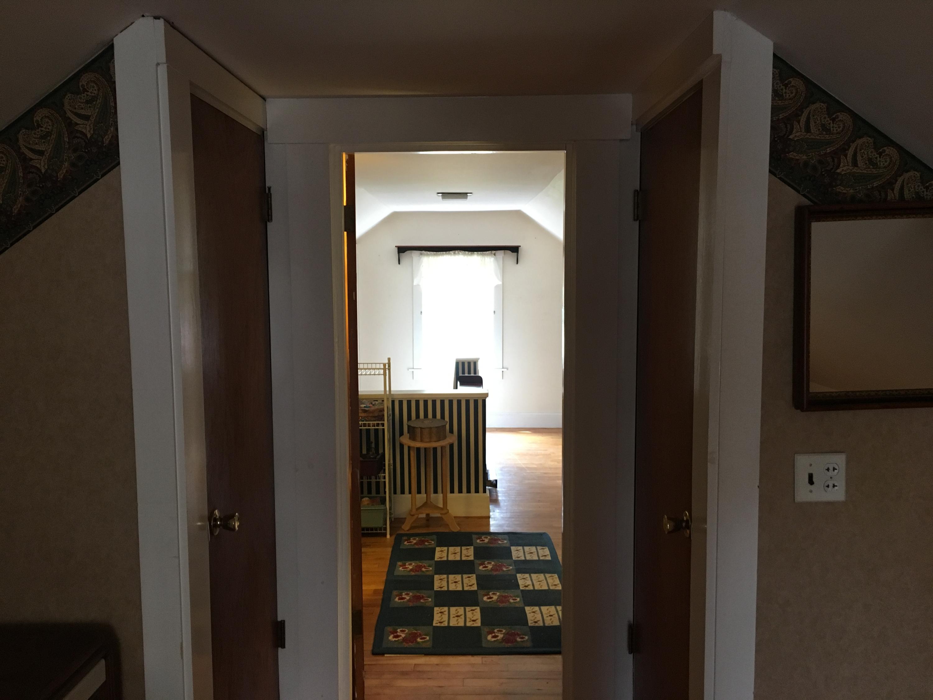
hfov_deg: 61.7
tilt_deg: -5.1
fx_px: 782
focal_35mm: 29
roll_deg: +0.4
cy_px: 350
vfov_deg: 48.2
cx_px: 466
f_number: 2.2
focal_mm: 4.15
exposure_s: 1/30
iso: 125
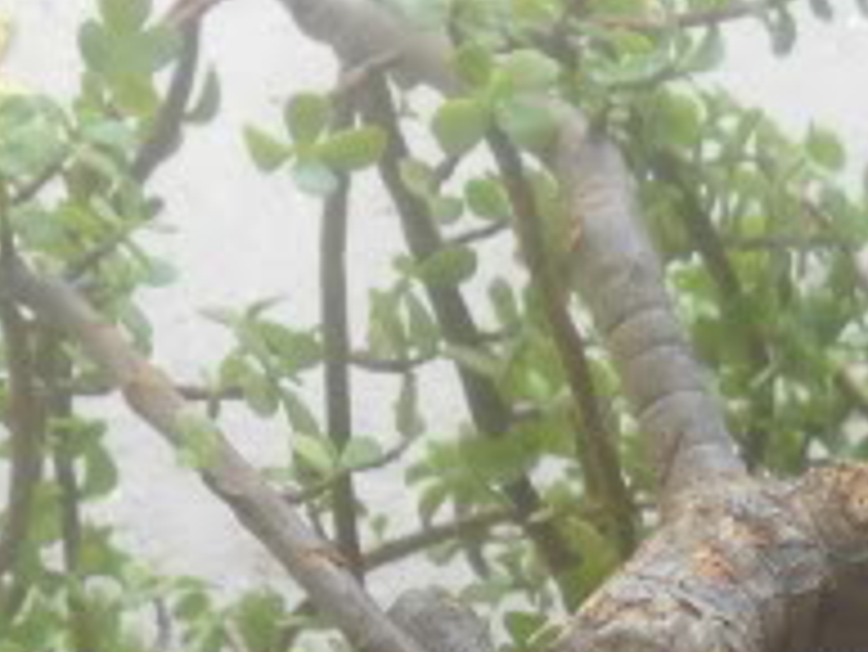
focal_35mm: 136
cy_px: 1007
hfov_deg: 14.5
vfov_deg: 10.5
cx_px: 513
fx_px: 3412
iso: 175
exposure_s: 1/60
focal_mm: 6.72
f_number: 3.1
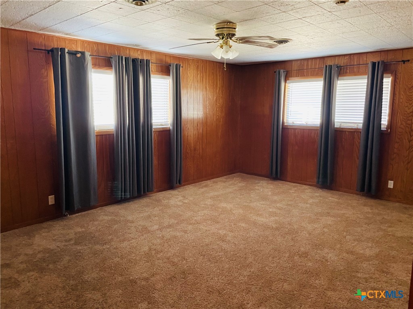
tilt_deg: -8.0
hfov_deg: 67.3
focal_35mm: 26
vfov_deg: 53.1
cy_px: 154
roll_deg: -0.2
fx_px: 310
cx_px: 206
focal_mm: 4.2
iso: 640
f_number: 1.6
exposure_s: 1/30
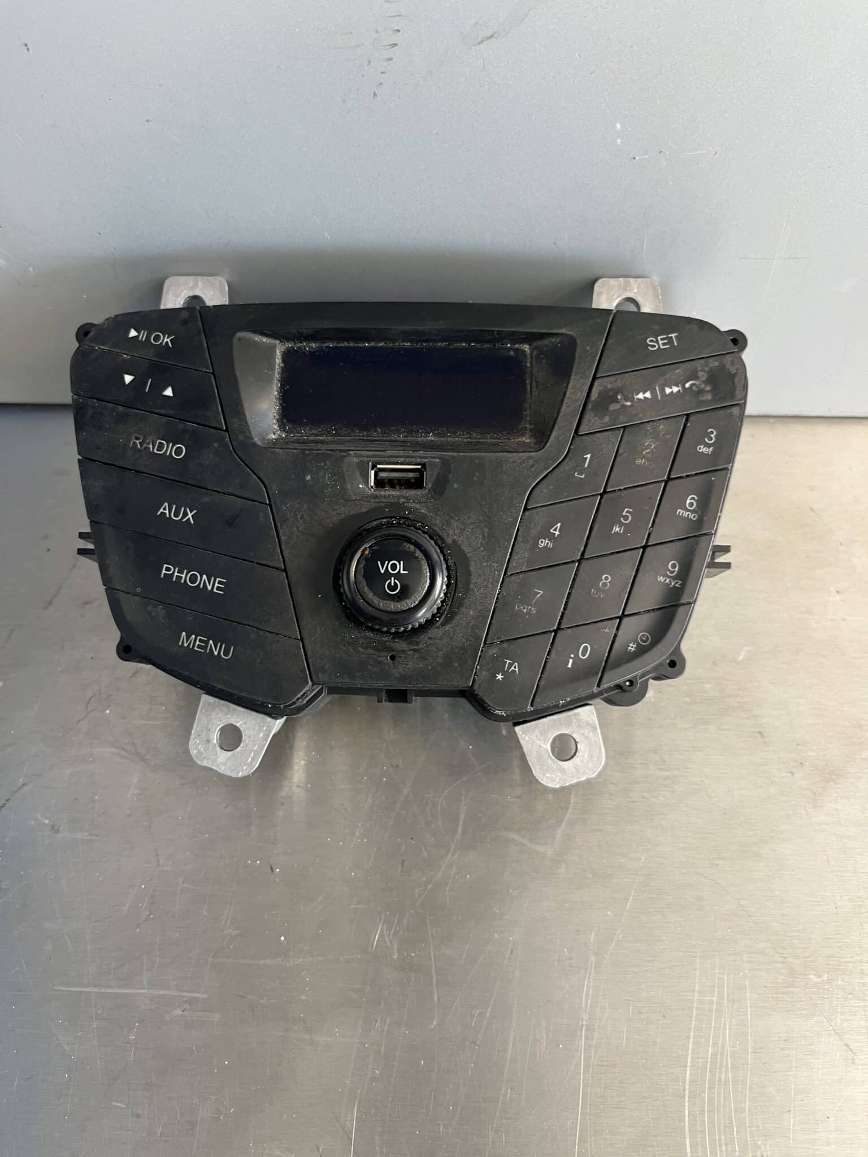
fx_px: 869
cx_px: 434
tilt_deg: -63.4
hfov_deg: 53.1
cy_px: 578
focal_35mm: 26
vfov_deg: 67.3
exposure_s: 1/60
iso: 160
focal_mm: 5.1
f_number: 1.6
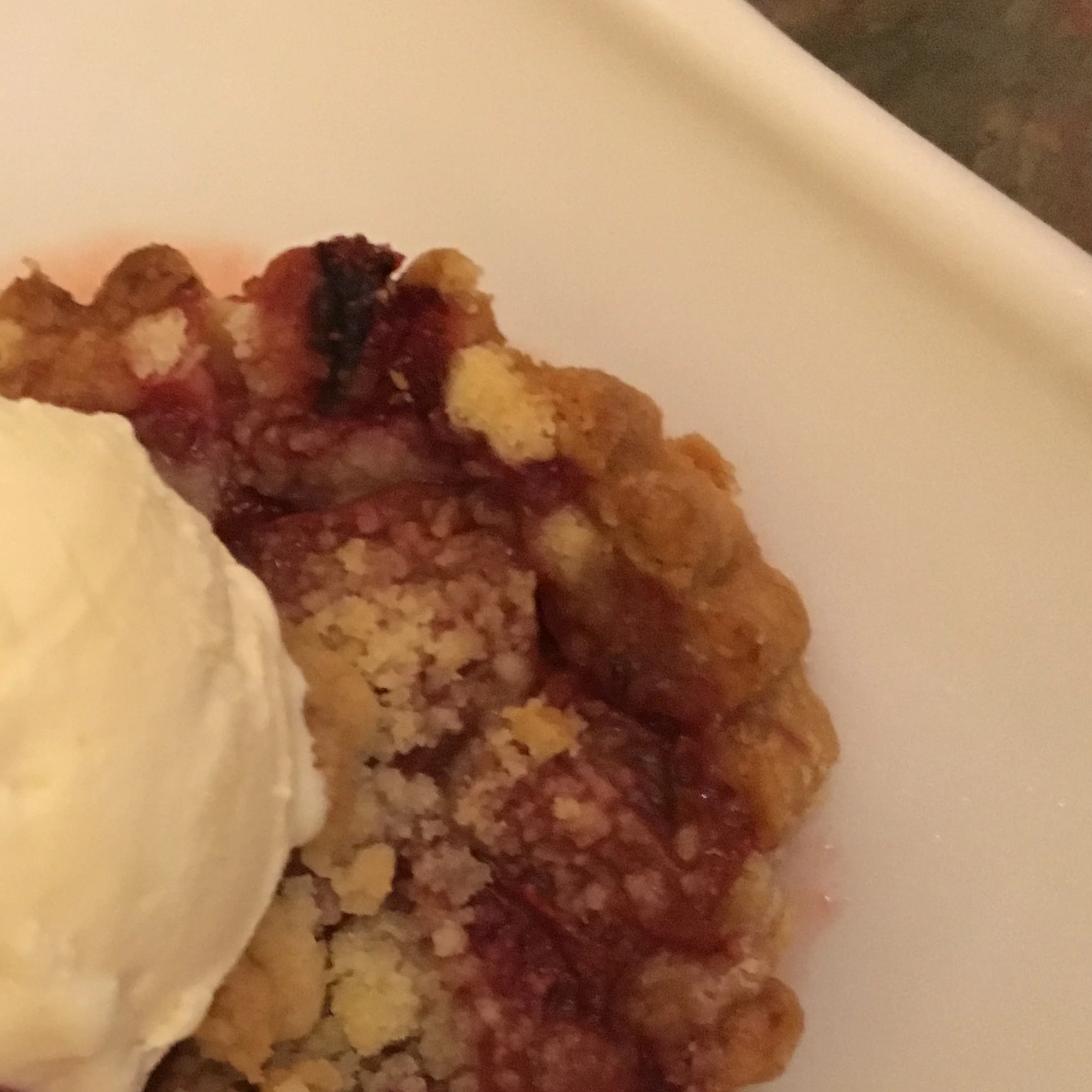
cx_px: 131
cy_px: 839
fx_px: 2106
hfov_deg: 28.1
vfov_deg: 28.6
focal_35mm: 59
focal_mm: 4.15
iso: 250
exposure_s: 1/15
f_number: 2.2
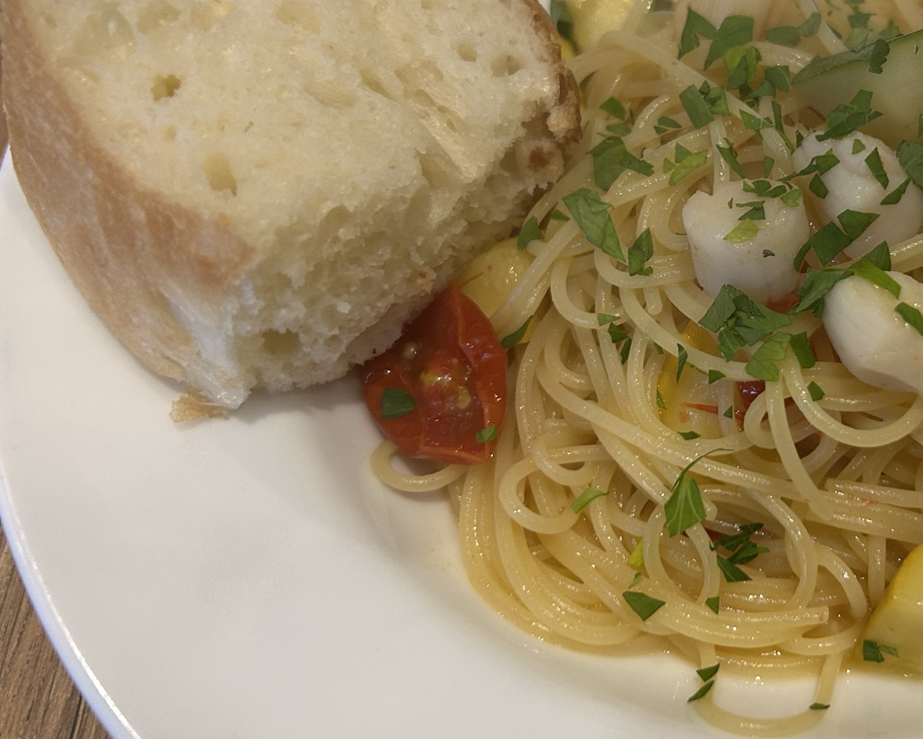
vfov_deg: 34.9
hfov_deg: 41.1
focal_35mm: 43
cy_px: 353
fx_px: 1175
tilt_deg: -59.4
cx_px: 741
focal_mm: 5.7
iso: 100
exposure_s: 1/100
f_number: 1.5
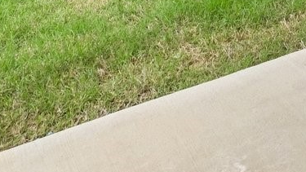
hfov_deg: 15.4
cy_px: -277
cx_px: 720
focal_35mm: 80
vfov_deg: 11.6
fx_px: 649
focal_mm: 14
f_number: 8
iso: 400
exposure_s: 1/640
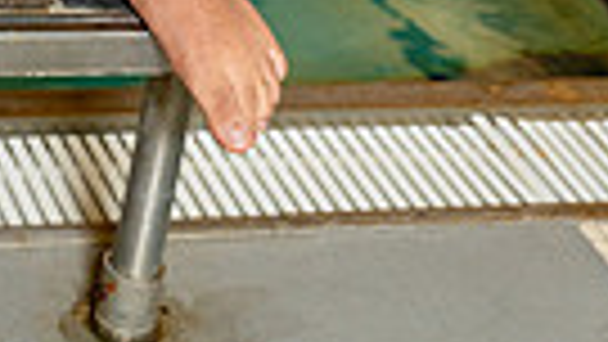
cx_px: 41
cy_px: -630
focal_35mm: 143
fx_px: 2306
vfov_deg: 7.6
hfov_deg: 14.8
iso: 1600
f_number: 4
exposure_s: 1/250
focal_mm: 41
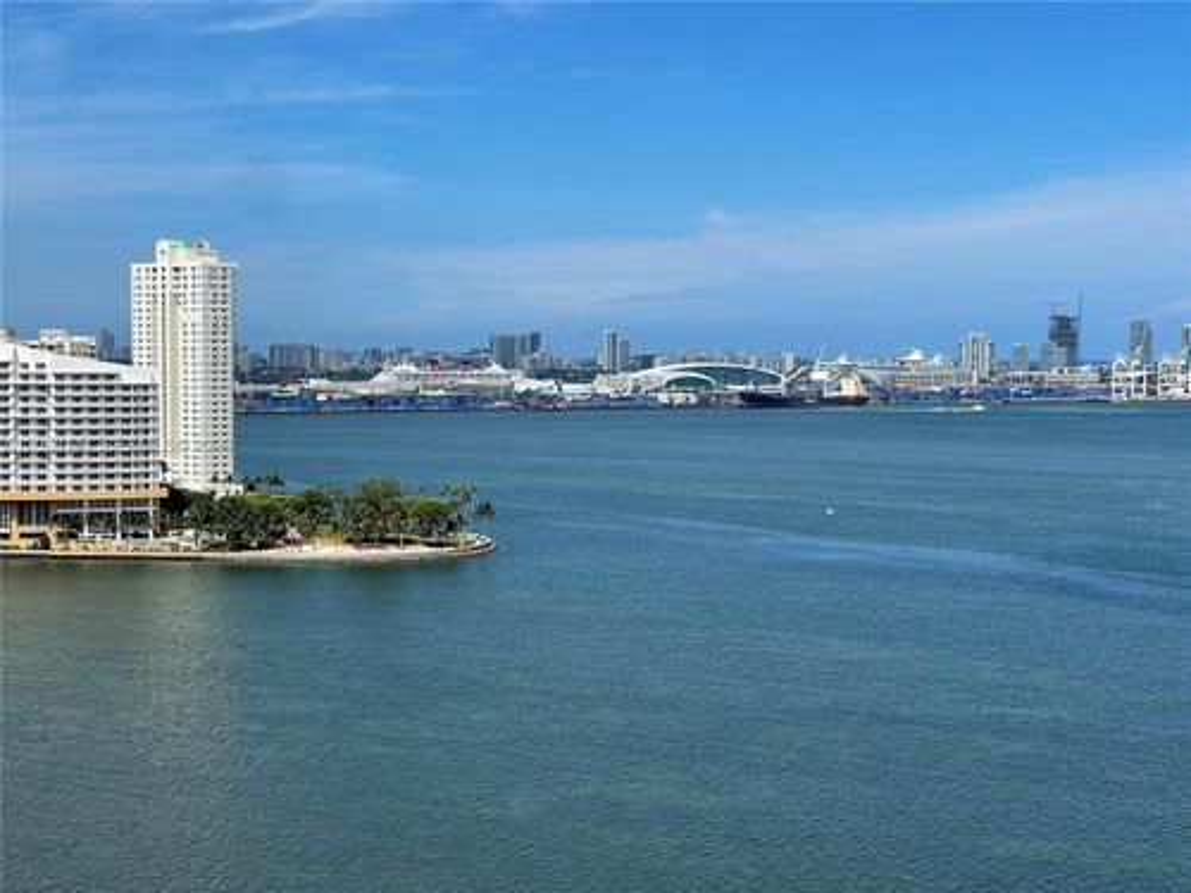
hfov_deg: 30.3
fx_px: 2202
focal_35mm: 64
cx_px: 596
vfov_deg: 22.9
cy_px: 446
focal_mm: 7.5
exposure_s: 1/1531
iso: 20
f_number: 2.2
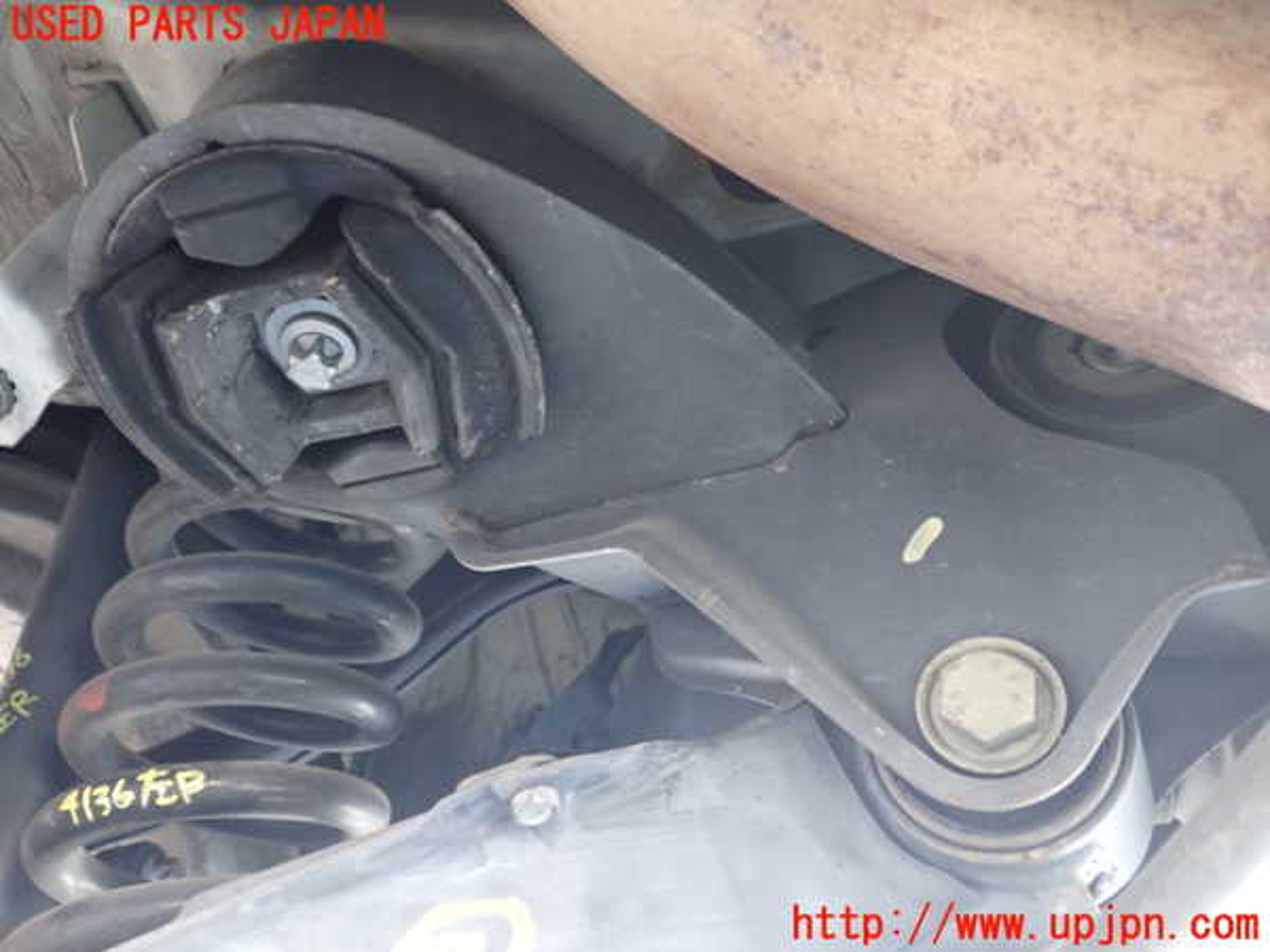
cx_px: 635
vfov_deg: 46.8
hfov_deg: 60.0
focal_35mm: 30
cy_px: 476
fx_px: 1101
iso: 800
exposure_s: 1/30
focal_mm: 5.4
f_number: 2.3
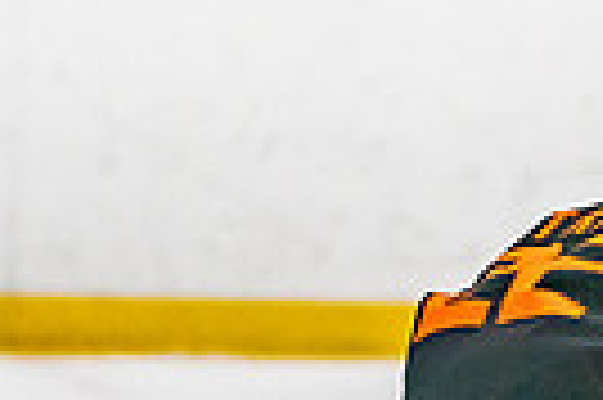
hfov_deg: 3.0
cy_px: 660
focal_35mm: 684
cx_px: 604
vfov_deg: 2.0
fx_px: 11443
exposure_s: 1/1250
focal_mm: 122
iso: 3200
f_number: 2.8
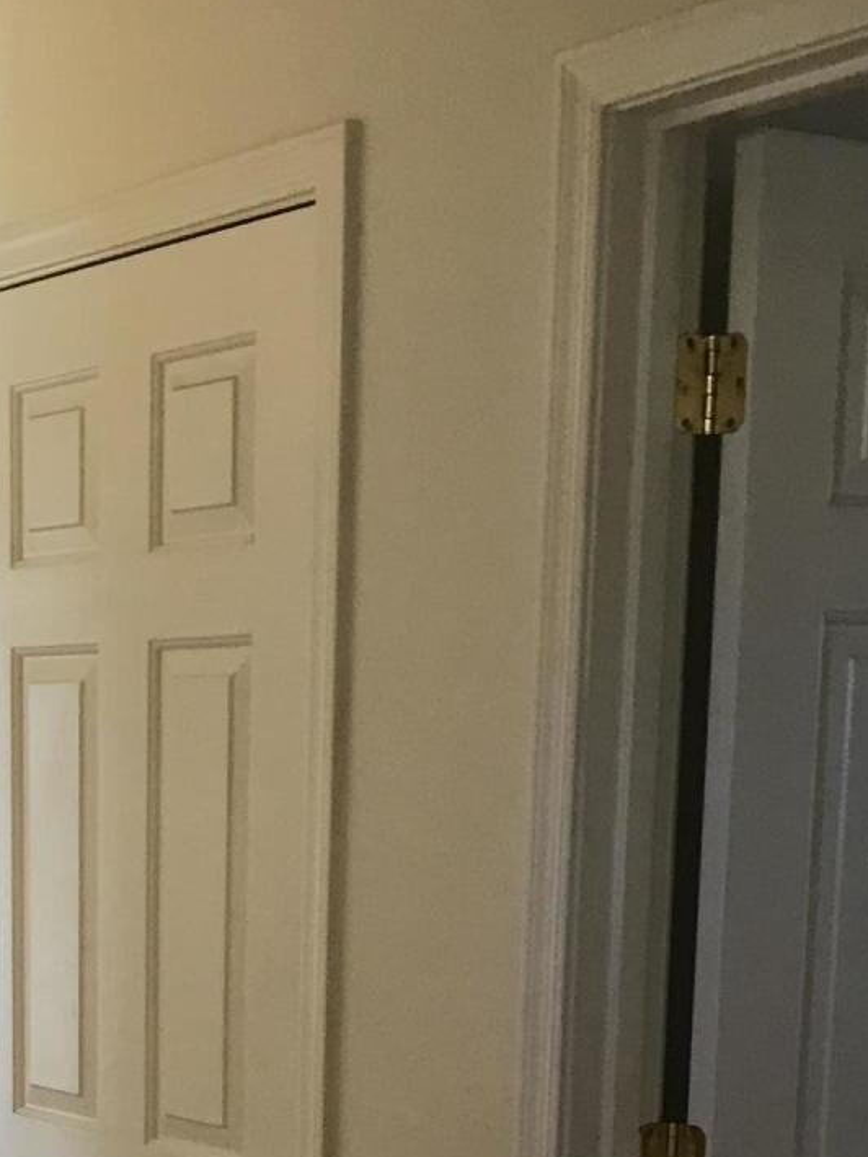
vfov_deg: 23.3
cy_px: 1247
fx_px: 2640
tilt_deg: -10.8
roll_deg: -1.3
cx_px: 88
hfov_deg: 18.4
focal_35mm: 79
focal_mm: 3.99
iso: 40
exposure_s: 1/20
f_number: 1.8
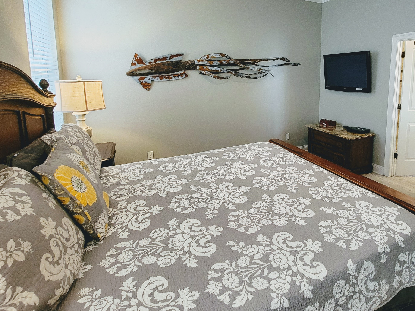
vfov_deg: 66.7
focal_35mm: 19
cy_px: 102
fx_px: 228
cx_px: 266
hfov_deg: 82.6
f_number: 2.2
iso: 320
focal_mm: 2.2
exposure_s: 1/39
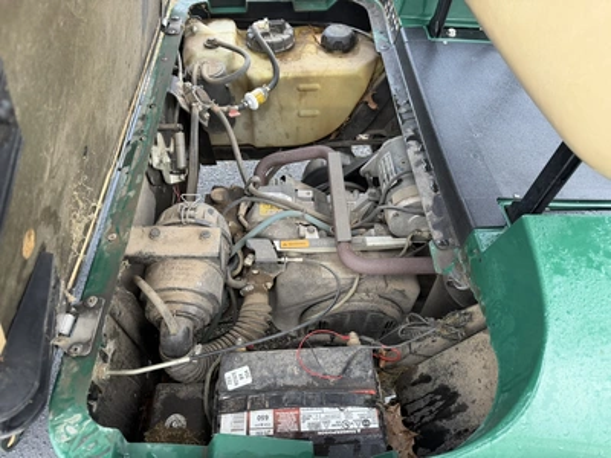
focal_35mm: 24
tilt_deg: -49.7
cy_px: 229
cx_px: 306
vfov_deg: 56.8
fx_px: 424
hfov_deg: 71.6
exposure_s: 1/62
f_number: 1.78
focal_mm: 6.76
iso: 200
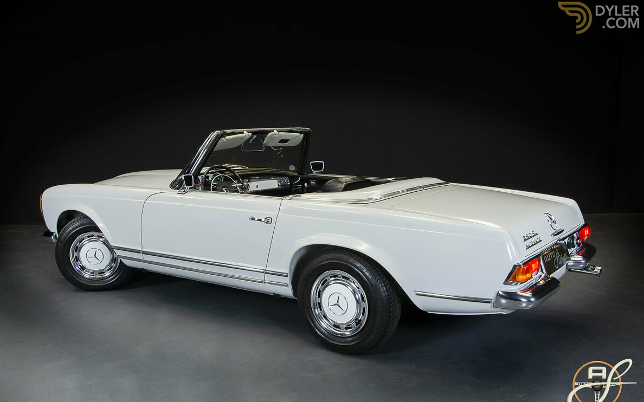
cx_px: 319
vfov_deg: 34.4
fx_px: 649
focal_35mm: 37
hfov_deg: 52.8
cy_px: 212
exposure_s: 1/1.25
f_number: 14
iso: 200
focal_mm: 24
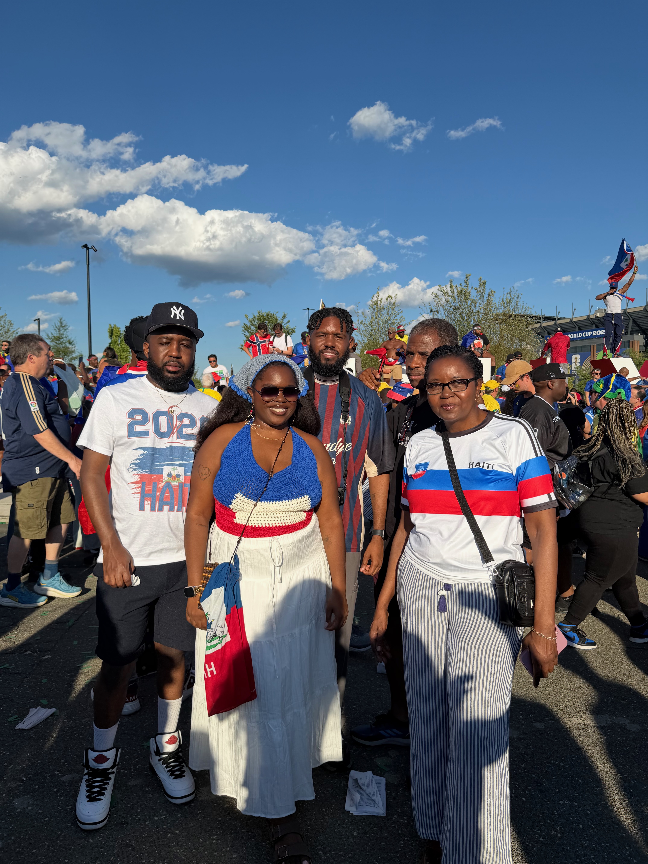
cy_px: 432
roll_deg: -0.4
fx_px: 599
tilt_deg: -1.4
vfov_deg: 71.6
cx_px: 324
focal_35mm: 24
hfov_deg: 56.8
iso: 80
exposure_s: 1/4975
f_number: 1.78
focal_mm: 6.76
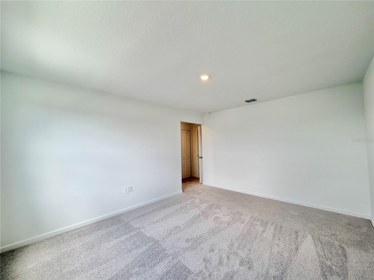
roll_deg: +1.5
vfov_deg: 85.7
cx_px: 187
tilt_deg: +1.9
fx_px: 151
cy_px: 140
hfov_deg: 102.1
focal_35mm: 14
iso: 64
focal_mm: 2.22
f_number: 2.2
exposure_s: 1/151
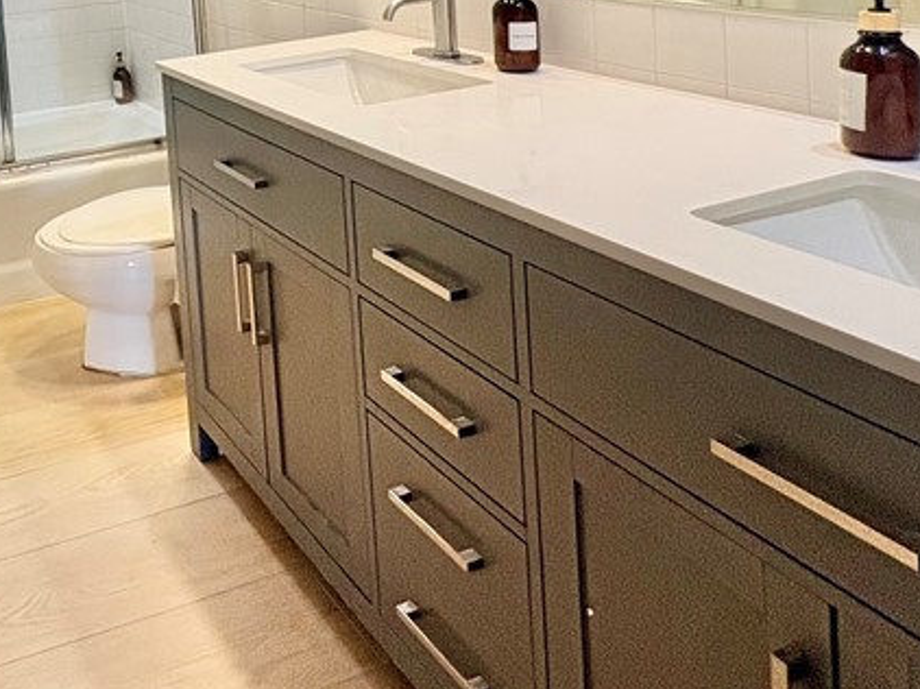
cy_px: -59
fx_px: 903
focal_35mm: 34
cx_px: 39
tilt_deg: -2.0
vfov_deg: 35.9
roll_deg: +4.6
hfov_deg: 46.8
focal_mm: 2.22
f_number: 2.2
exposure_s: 1/60
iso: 125
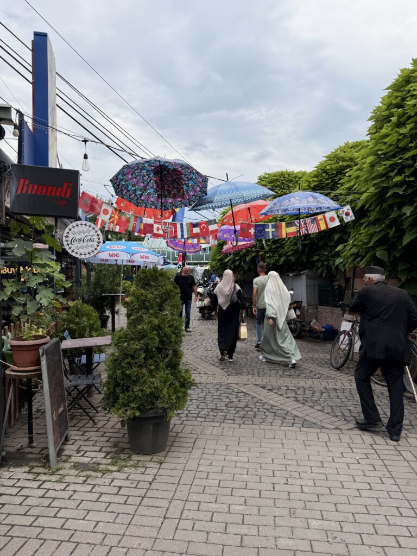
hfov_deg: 56.8
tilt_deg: +2.0
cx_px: 208
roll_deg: -0.2
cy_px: 278
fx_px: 385
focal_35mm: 24
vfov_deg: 71.6
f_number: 1.78
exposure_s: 1/3953
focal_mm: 6.76
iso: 80
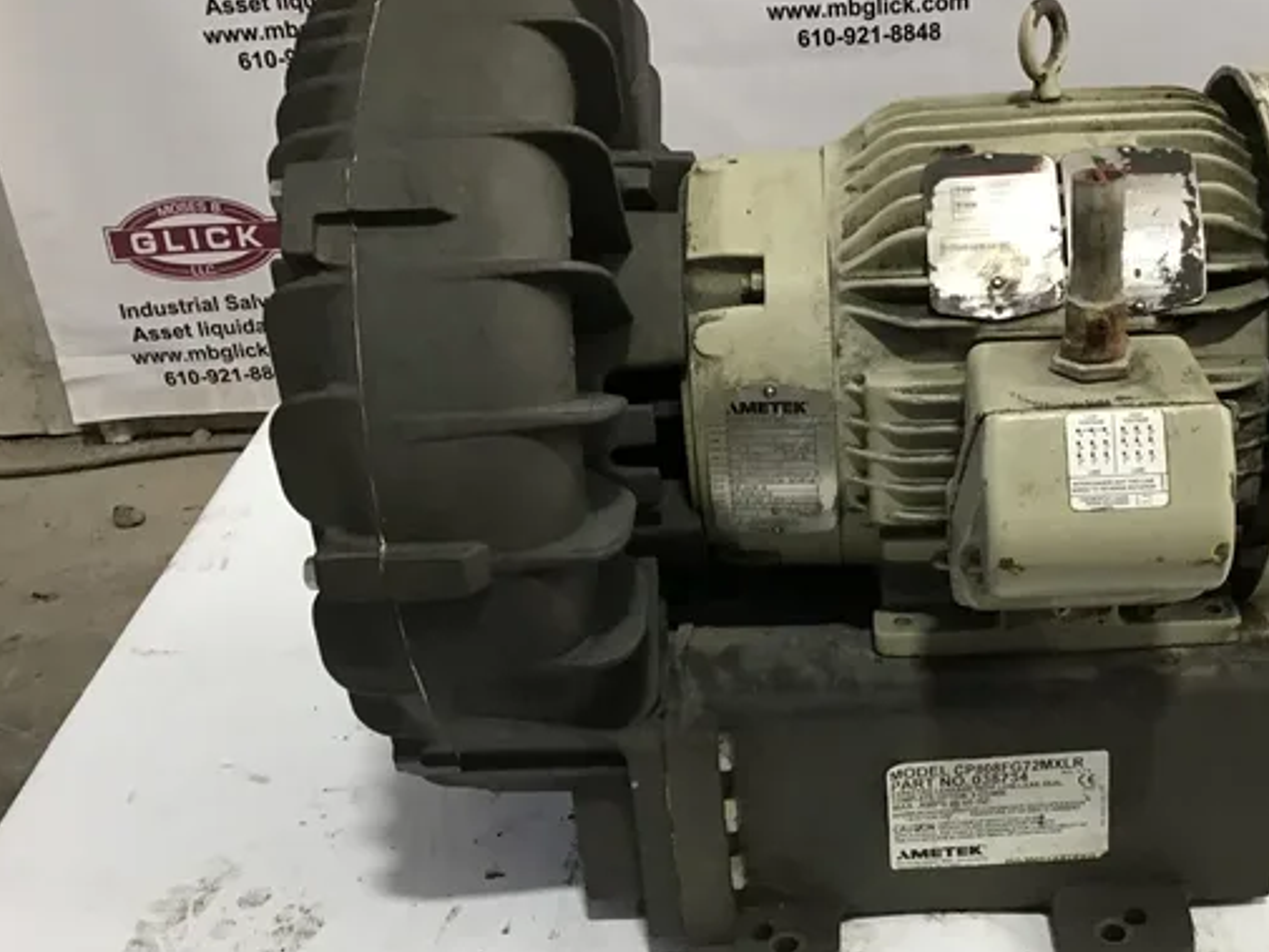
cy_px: 579
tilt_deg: -32.1
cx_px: 857
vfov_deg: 31.4
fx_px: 1687
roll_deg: +2.3
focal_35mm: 46
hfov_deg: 40.7
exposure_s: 1/30
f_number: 2.4
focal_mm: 3.3
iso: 100
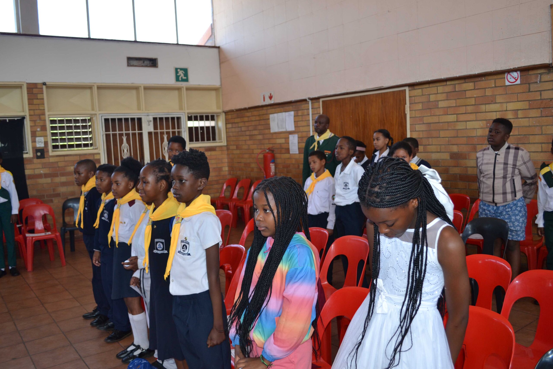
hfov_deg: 61.9
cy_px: 184
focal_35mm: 30
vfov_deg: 43.6
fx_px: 461
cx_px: 276
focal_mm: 20
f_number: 4
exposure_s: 1/125
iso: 320
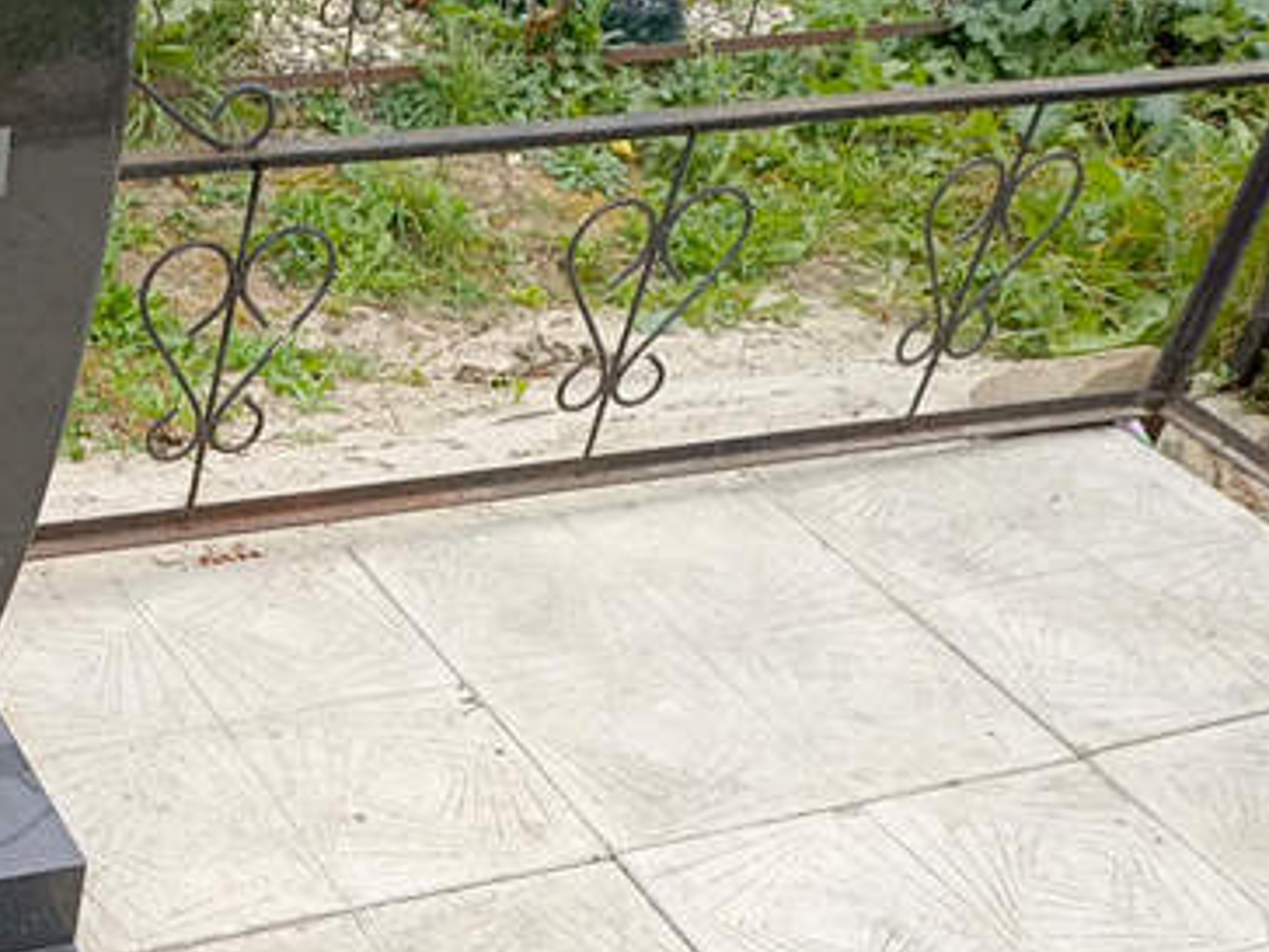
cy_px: 781
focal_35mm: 55
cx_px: -10
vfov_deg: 26.0
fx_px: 2016
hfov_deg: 32.1
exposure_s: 1/107
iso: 112
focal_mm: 4.76
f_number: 1.69
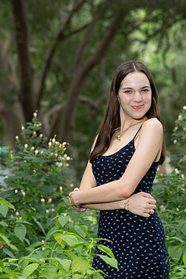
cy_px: 151
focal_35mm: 270
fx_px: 2092
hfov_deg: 5.1
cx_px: 118
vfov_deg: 7.6
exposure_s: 1/200
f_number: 8
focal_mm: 200
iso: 1000
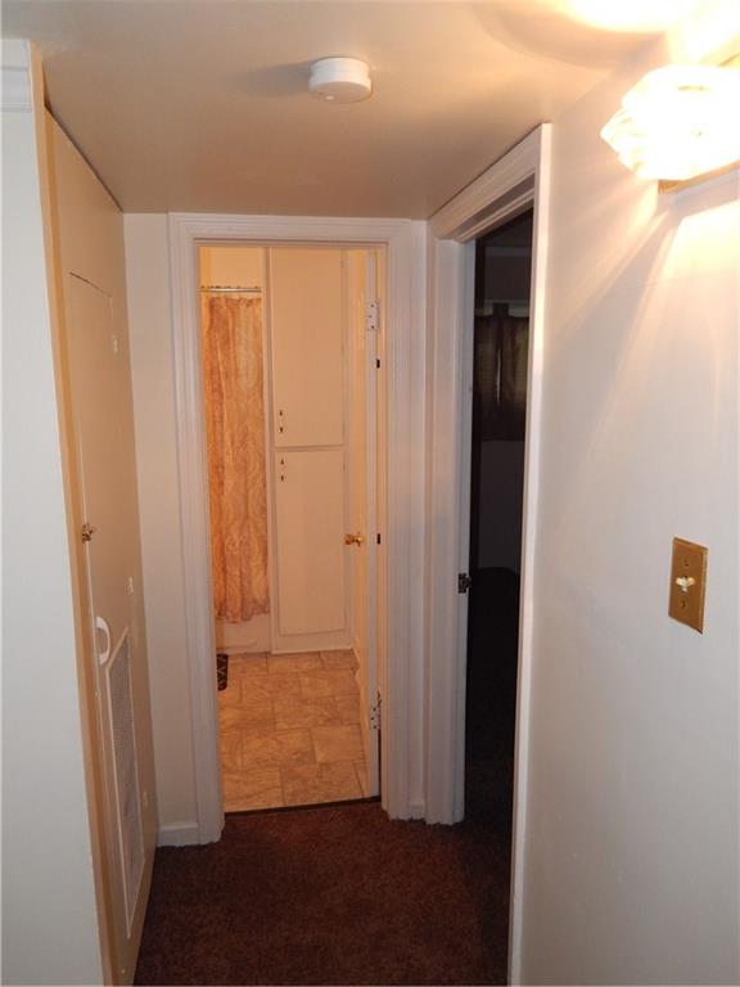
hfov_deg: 54.9
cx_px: 370
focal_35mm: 25
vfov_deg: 69.4
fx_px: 713
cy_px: 494
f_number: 3.1
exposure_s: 1/30
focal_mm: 4.5
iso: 200
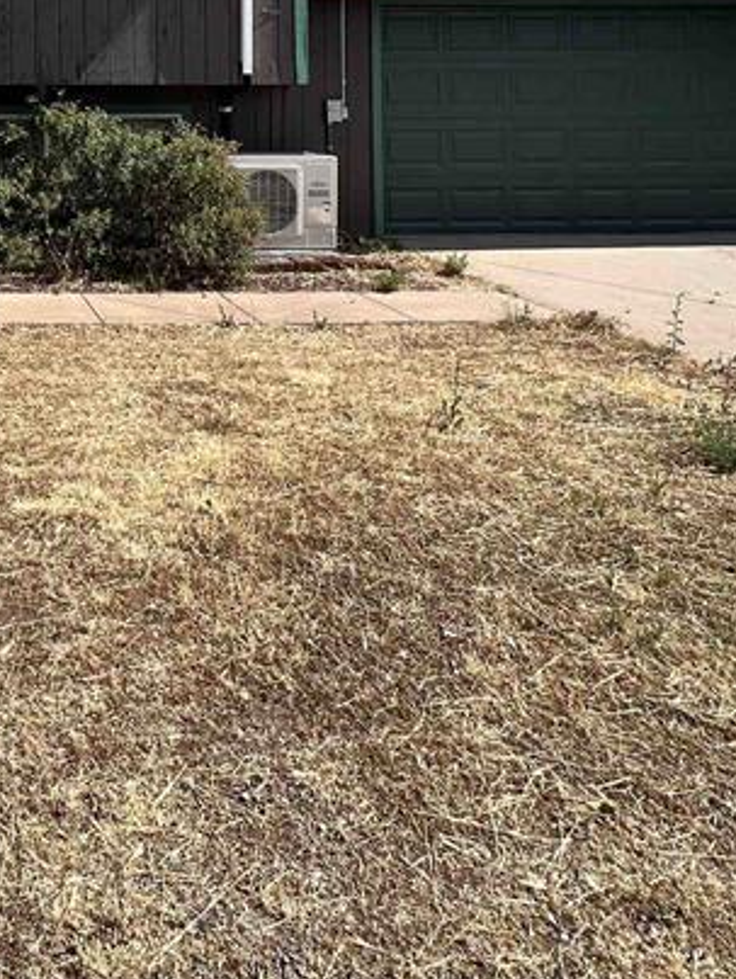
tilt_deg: +2.4
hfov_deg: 37.5
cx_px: -29
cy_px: 53
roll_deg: +0.3
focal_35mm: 33
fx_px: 934
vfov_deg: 48.0
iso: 32
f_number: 1.8
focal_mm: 1.57
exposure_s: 1/803
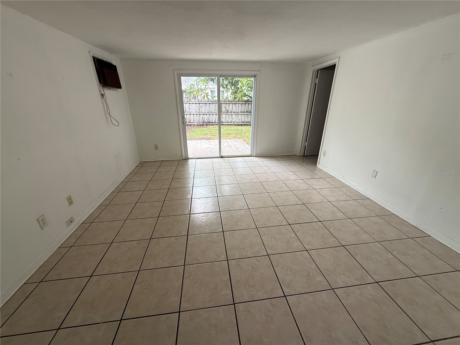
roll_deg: -1.4
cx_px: 230
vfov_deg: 85.7
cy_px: 172
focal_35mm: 14
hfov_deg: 102.1
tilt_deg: -23.3
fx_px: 186
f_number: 2.2
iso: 80
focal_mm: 2.22
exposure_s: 1/99
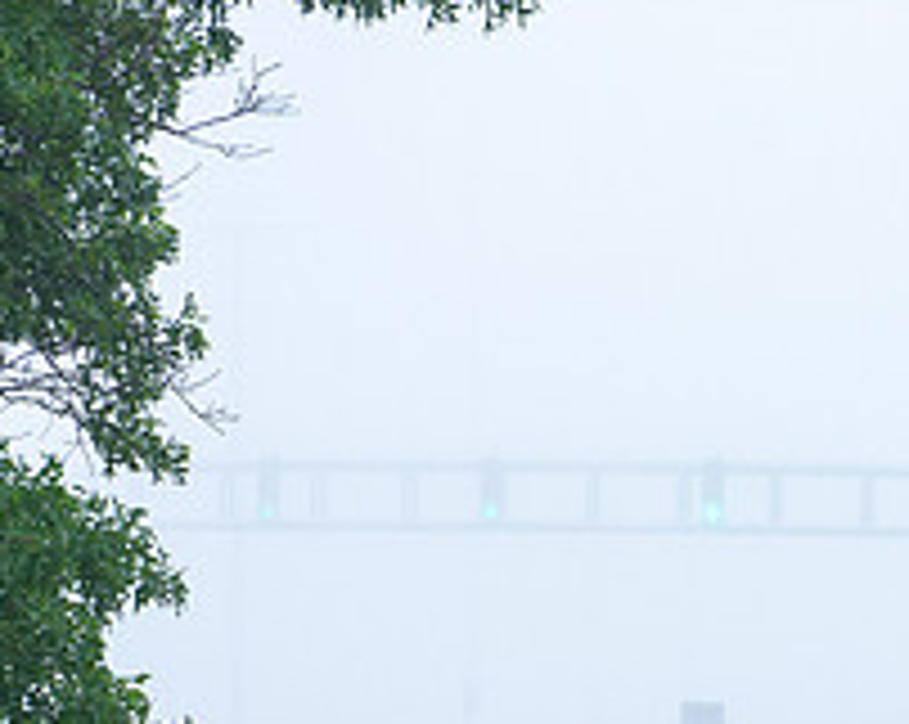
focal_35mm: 519
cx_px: 841
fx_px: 13942
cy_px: 825
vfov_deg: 3.0
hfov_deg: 3.7
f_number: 8
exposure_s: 1/200
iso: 160
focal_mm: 145
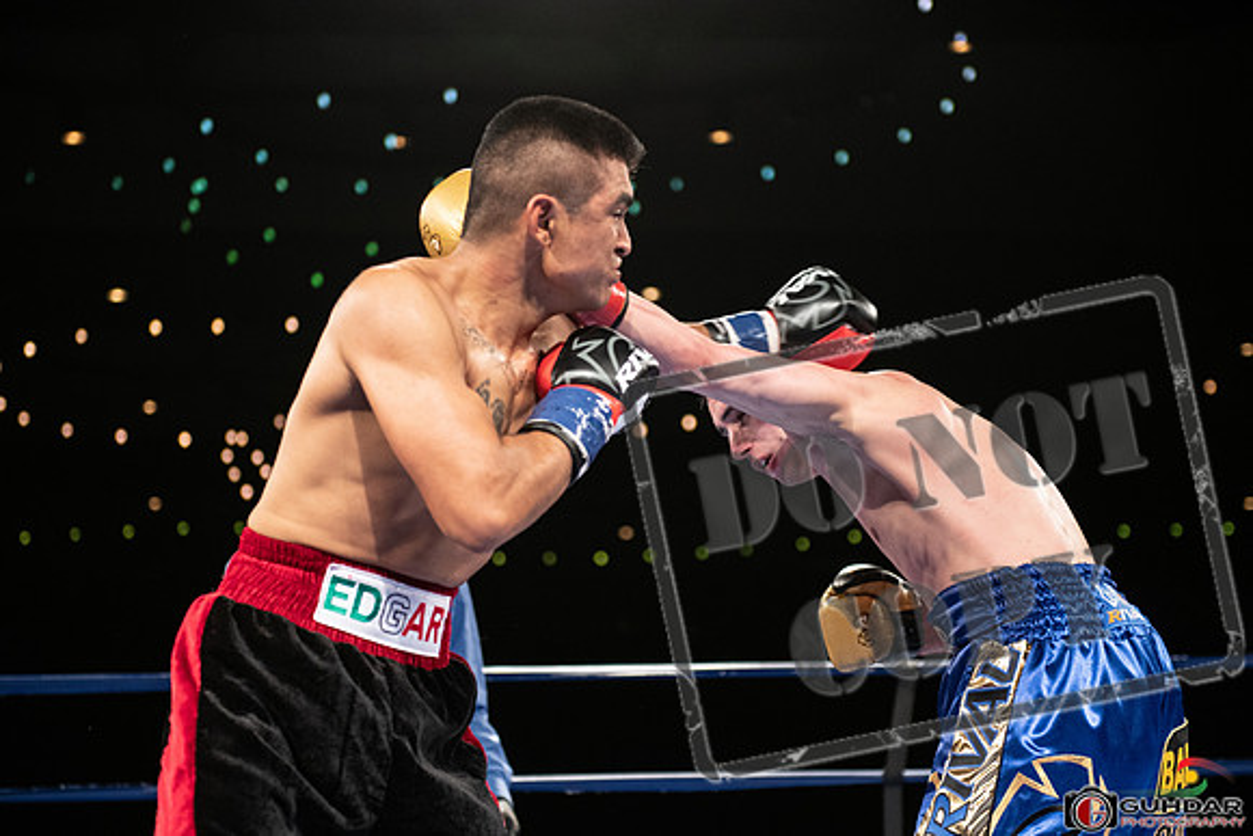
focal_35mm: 75
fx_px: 2597
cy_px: 417
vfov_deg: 18.3
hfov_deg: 27.1
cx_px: 603
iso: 2000
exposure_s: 1/1000
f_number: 2.8
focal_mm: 70
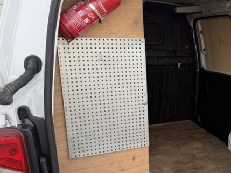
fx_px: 287
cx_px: 206
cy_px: 114
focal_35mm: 43
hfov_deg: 40.7
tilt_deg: -15.8
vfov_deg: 33.3
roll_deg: -0.4
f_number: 1.78
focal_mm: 6.76
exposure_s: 1/584
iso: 80
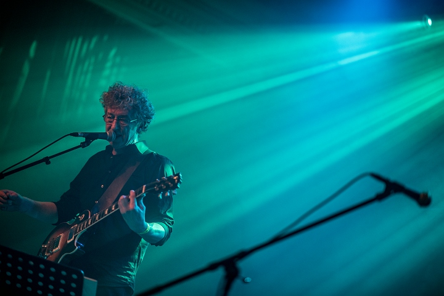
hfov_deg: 23.9
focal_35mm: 85
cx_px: 222
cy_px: 148
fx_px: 1049
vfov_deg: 16.1
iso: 1000
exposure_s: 1/100
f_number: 1.4
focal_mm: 85
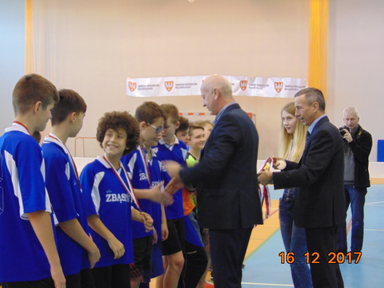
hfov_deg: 27.4
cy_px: 144
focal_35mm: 71
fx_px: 788
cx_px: 192
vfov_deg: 20.7
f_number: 3.7
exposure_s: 1/25
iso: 400
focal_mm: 12.8
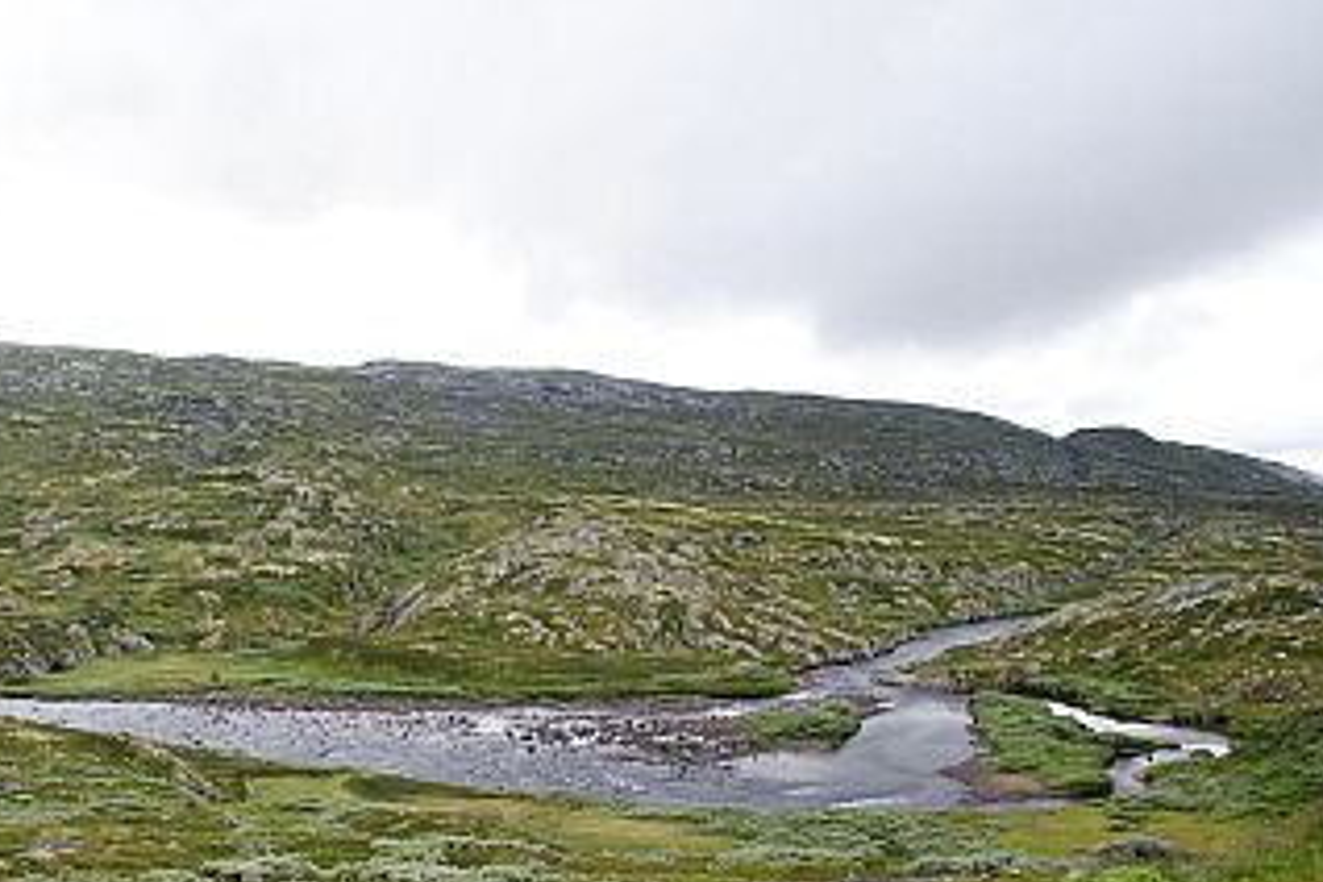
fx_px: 1249
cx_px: 499
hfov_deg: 55.2
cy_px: 541
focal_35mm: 34
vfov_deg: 38.7
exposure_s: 1/100
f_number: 9
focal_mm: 18
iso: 200
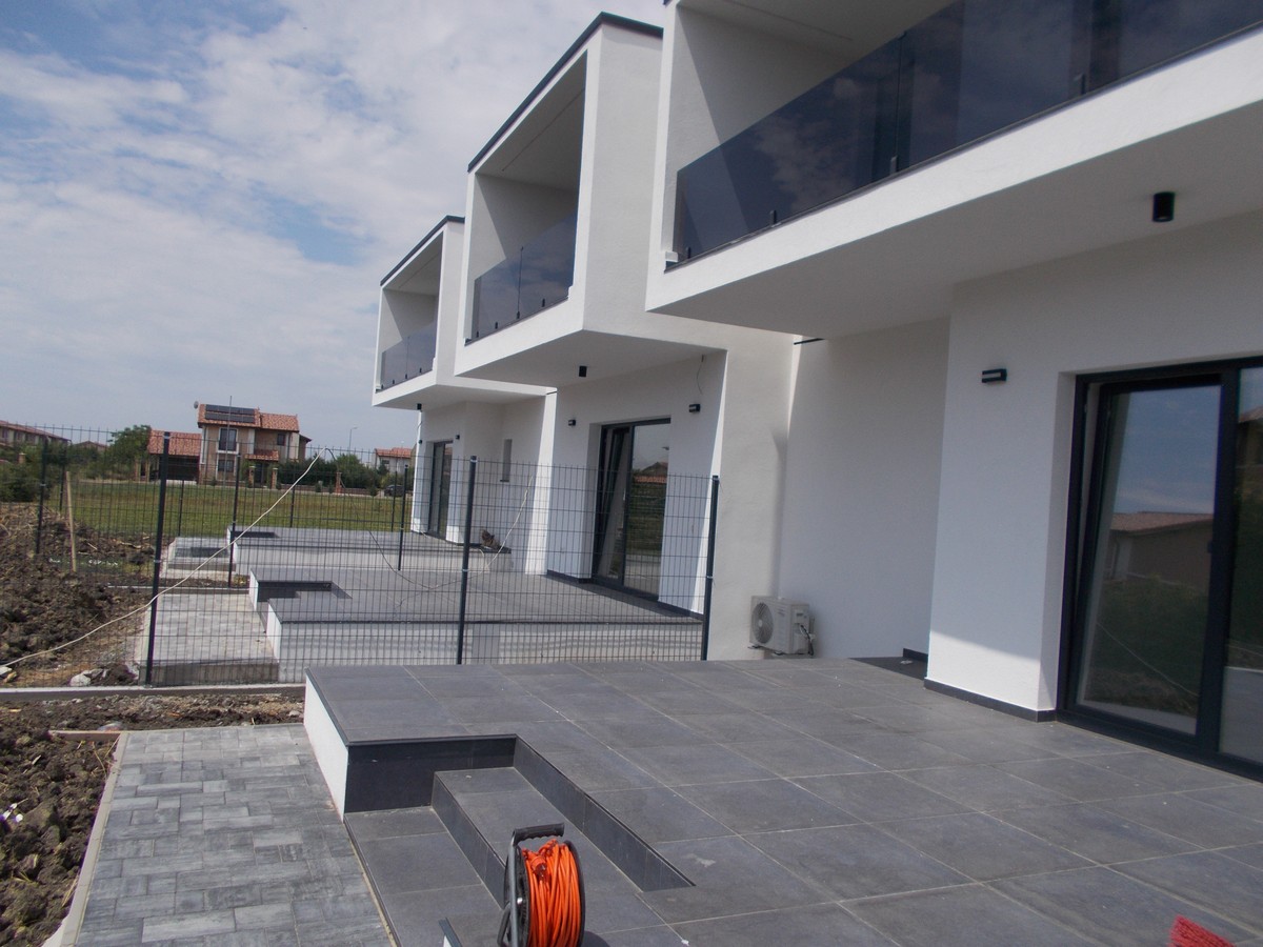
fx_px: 949
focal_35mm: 26
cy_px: 474
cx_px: 632
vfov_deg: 53.1
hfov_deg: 67.3
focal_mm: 4.6
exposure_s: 1/320
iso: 80
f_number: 8
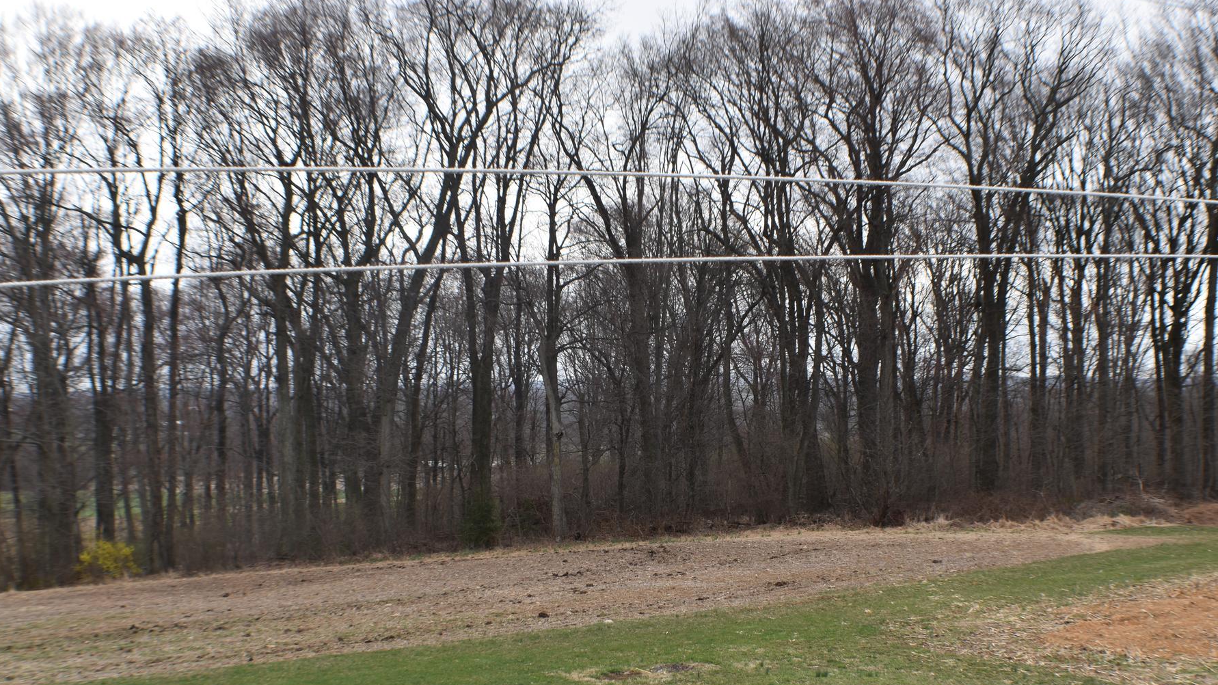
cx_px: 682
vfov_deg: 18.5
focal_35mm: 65
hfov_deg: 32.3
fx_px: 2099
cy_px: 461
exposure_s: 1/160
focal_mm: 36
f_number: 8
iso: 100
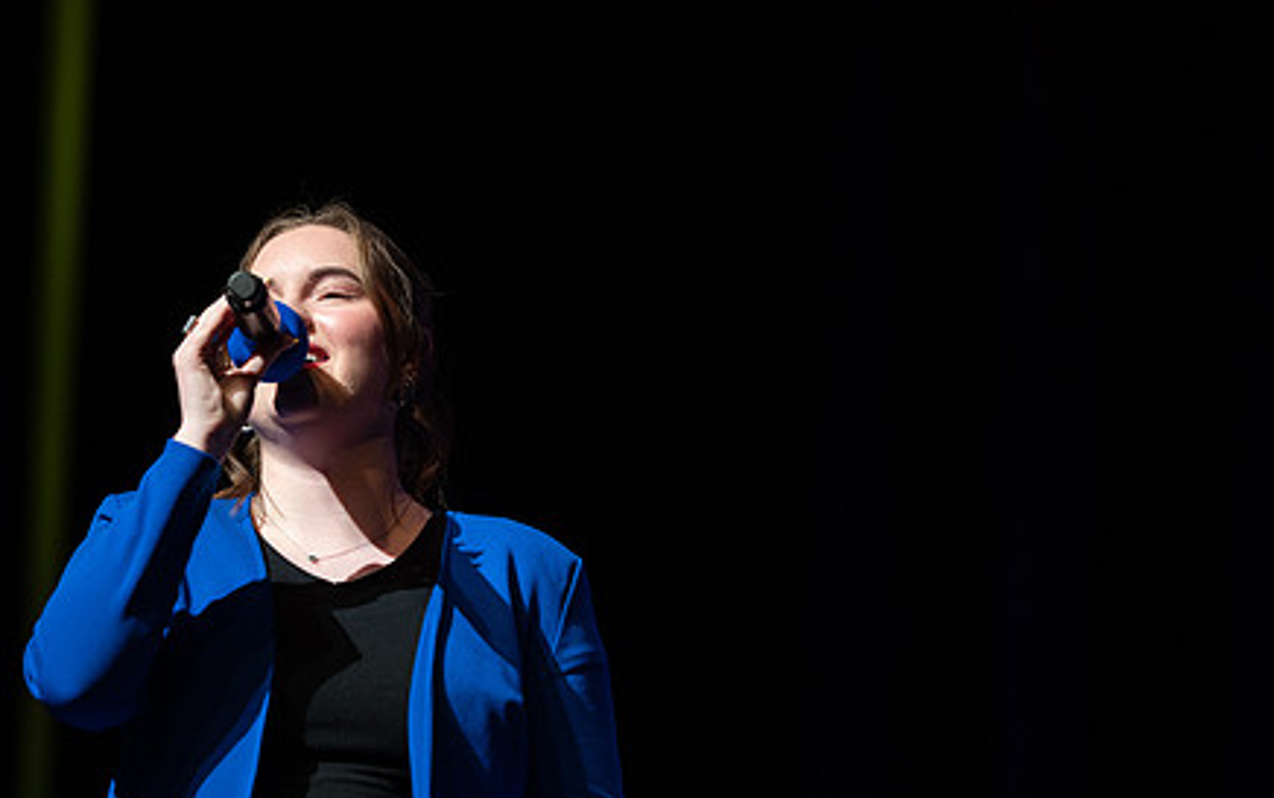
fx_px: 9414
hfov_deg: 7.7
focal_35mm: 271
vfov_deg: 4.9
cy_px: 497
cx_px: 500
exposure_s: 1/320
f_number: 2.8
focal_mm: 200
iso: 2500
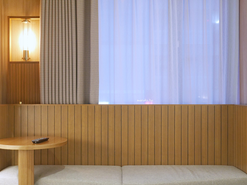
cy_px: 94
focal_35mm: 51
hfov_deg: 37.5
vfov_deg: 28.6
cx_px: 122
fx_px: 364
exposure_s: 1/60
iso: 1250
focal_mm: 25
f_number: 2.8
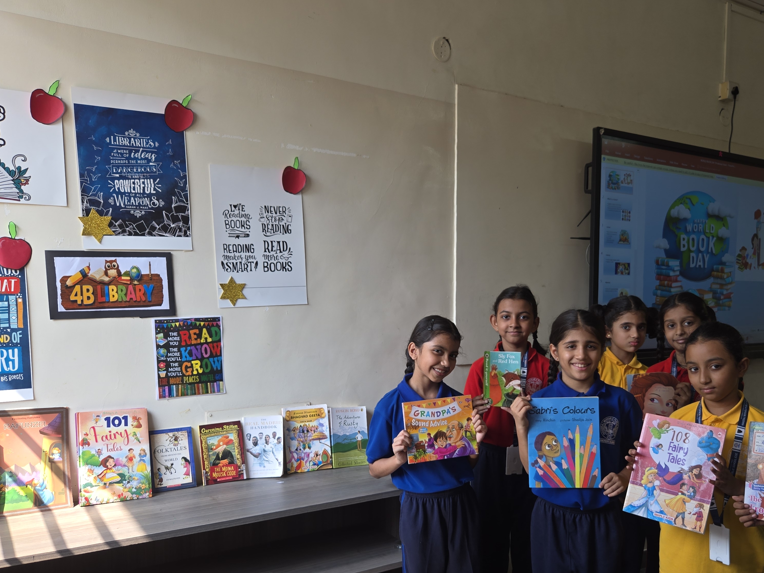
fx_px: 684
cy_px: 356
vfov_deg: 45.1
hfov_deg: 57.9
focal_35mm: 31
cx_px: 461
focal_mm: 5.4
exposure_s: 1/149
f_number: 1.8
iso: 25
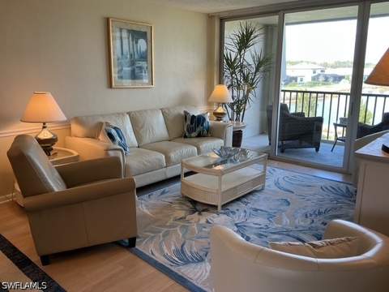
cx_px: 194
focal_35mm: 29
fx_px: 326
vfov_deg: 48.2
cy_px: 146
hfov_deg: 61.7
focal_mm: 3
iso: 50
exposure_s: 1/120
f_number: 1.8
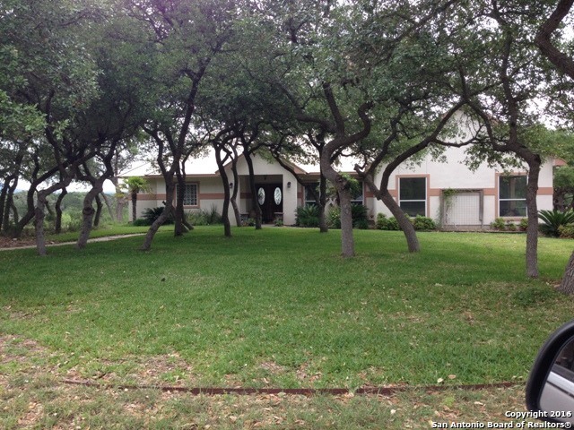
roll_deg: +2.0
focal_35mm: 33
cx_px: 287
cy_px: 215
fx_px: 547
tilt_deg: -2.5
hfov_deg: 55.4
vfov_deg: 42.9
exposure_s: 1/229
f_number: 2.4
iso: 50
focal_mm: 4.12
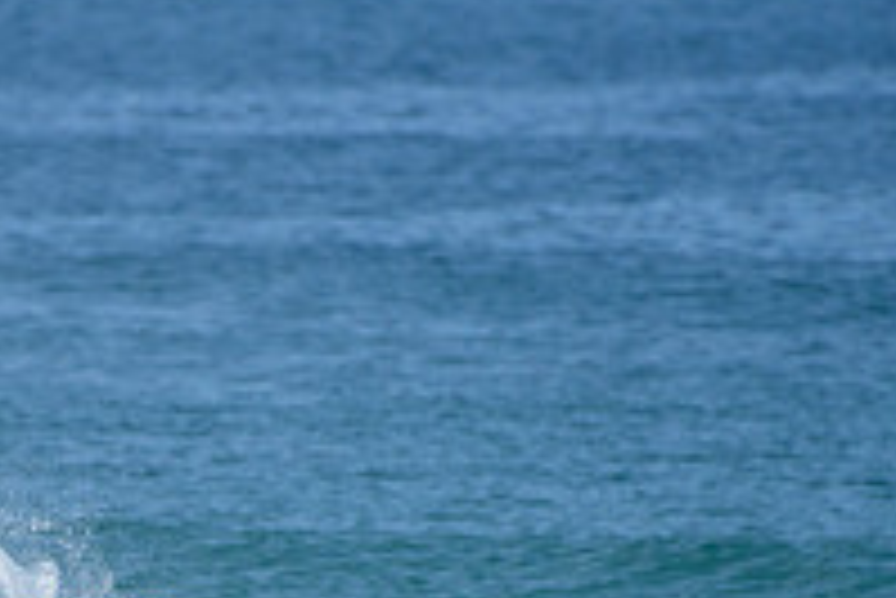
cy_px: 767
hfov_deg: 1.4
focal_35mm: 1456
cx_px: -32
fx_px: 36263
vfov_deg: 0.9
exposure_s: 1/2500
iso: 250
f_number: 6.3
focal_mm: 500
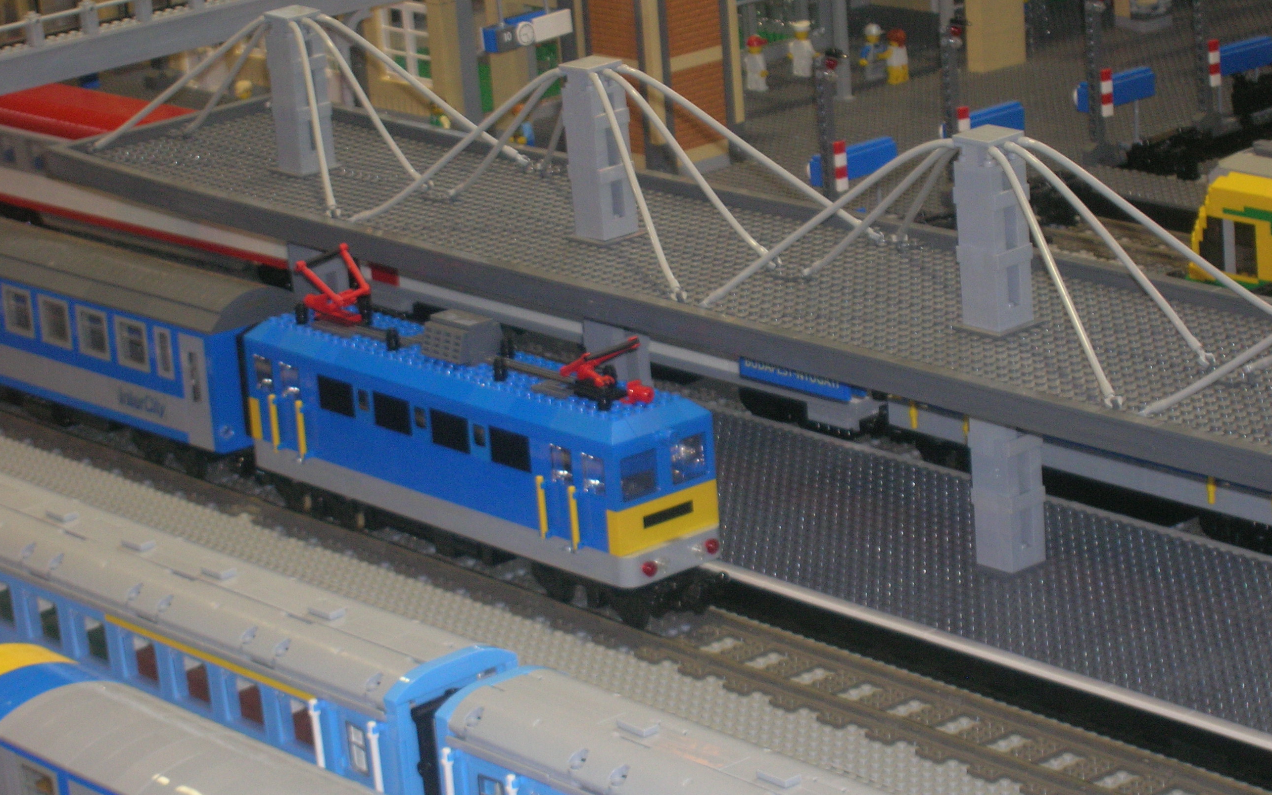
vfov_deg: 12.0
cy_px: 469
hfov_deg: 19.1
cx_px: 640
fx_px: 3779
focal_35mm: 109
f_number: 4.9
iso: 118
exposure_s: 1/60.1
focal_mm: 17.1
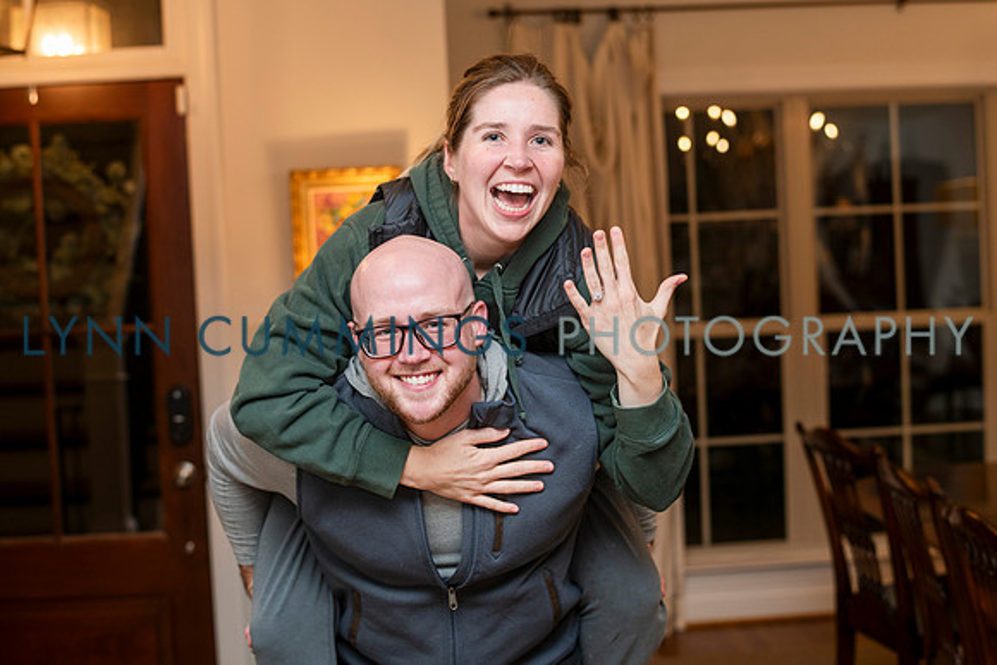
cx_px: 498
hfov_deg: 34.5
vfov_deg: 23.4
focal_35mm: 58
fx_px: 1607
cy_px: 332
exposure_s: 1/160
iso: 400
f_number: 3.5
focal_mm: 58
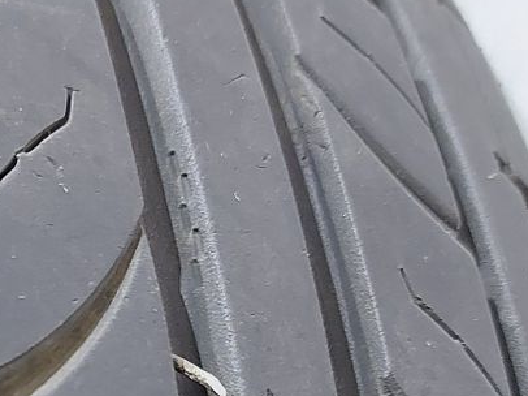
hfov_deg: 22.7
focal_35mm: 82
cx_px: -23
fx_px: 1250
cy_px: 539
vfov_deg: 16.8
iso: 400
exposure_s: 1/25
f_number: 1.8
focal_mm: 5.23
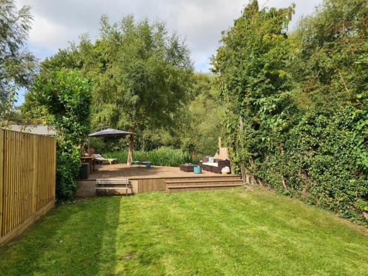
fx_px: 276
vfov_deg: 53.0
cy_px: 138
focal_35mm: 26
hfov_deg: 67.3
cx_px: 184
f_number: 1.8
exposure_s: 1/1444
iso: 50
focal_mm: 5.4
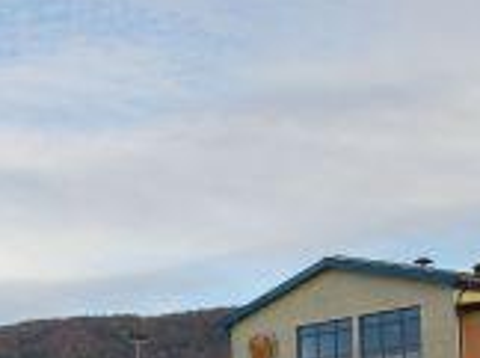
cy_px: 429
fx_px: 1357
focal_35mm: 98
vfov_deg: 14.6
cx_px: -74
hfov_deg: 19.1
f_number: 8
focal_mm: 22
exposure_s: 1/250
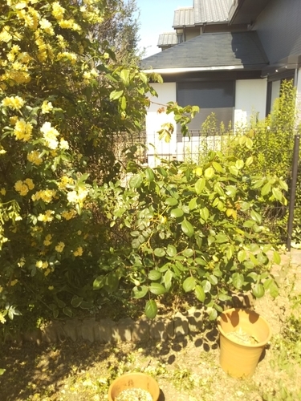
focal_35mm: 30
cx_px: 150
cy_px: 200
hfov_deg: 46.8
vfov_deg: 60.0
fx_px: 348
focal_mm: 4
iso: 40
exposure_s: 1/284
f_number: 2.2
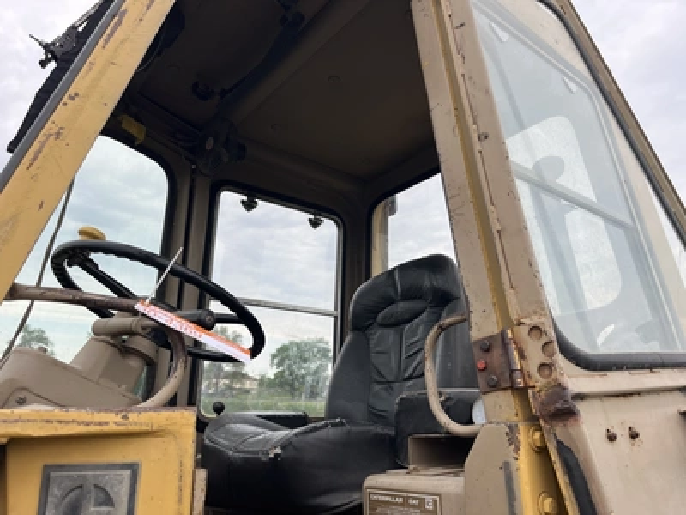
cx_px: 343
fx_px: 515
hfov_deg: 67.3
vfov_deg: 53.1
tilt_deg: +13.5
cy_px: 258
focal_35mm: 26
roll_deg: -1.0
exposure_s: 1/1106
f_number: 1.6
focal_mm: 5.1
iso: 50
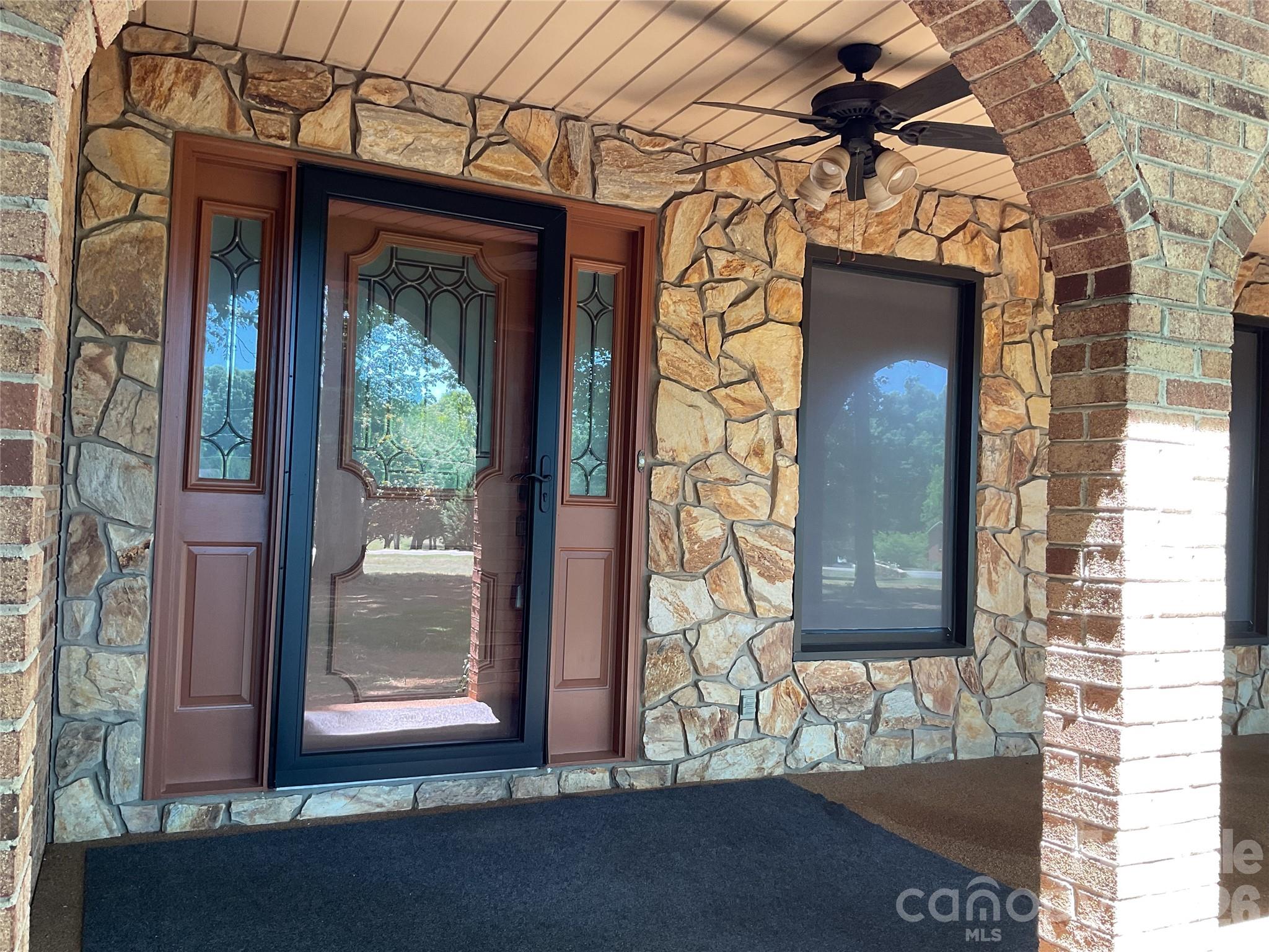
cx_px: 634
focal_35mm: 29
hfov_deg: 61.7
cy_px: 476
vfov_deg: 48.2
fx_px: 1063
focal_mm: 3
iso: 50
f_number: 1.8
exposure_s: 1/60
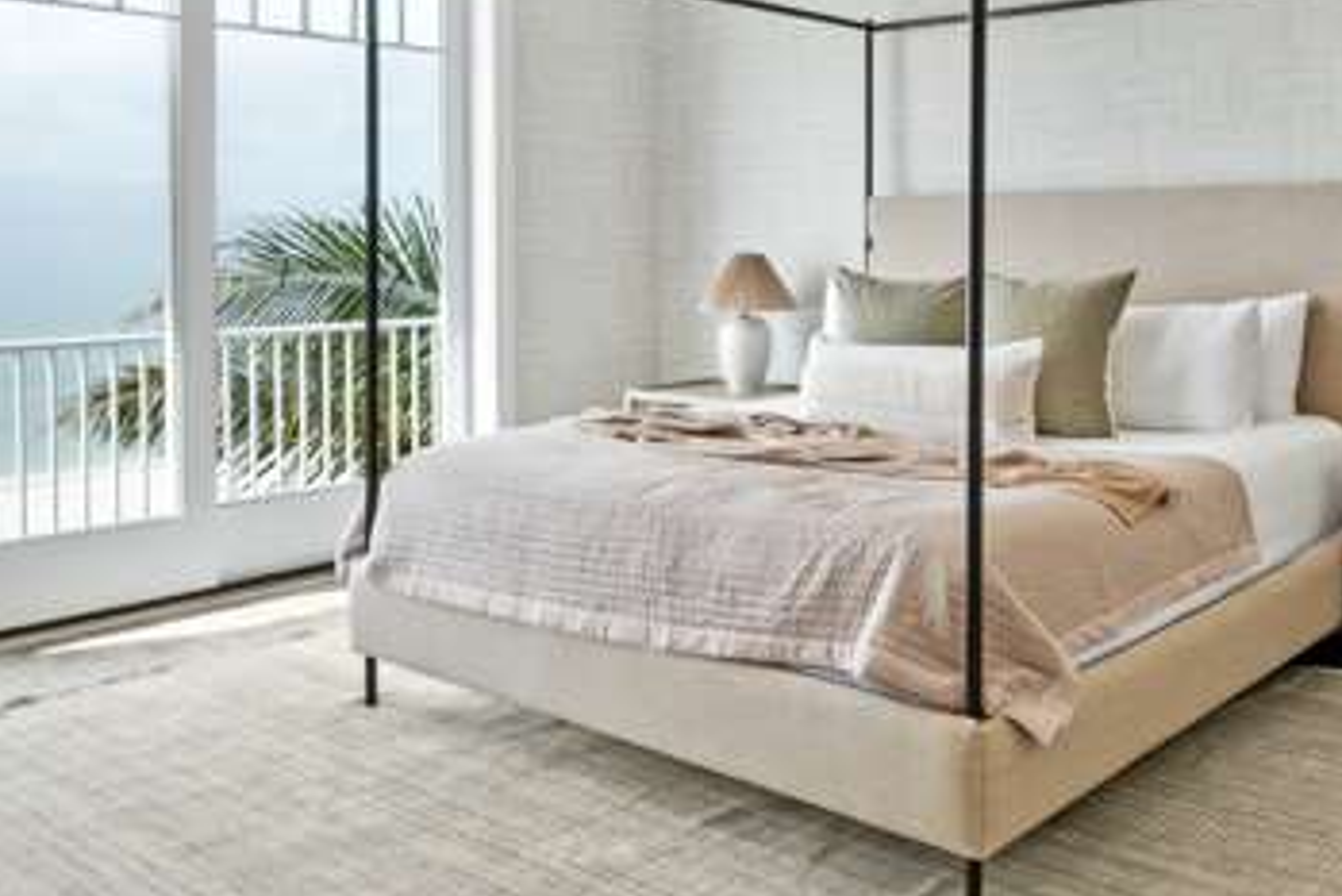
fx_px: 1231
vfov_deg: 39.9
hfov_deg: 54.9
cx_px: 981
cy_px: 381
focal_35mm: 33
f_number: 5
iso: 160
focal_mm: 10
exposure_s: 1/30
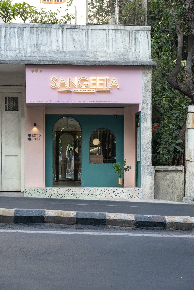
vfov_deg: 25.7
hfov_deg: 17.3
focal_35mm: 79
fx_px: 638
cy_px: 145
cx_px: 97
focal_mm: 52.7
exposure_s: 1/125
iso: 80
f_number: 5.6
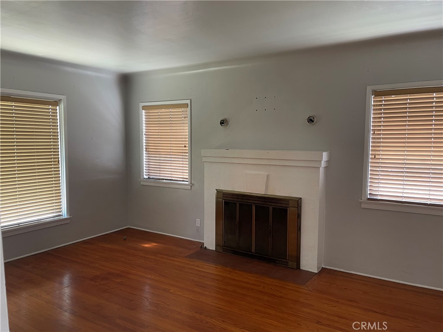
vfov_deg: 54.9
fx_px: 320
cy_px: 166
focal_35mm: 25
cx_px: 222
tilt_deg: -4.3
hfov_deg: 69.4
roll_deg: +0.2
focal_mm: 5.1
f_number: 1.6
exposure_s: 1/60
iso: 160
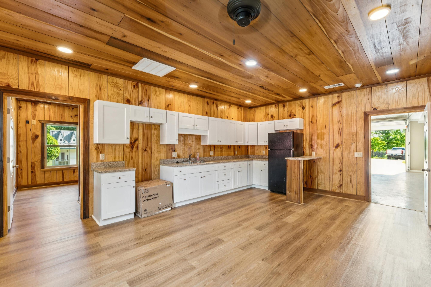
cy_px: 149
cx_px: 225
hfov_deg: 100.3
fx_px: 180
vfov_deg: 77.3
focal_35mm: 15
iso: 400
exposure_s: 1/5
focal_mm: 14
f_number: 13
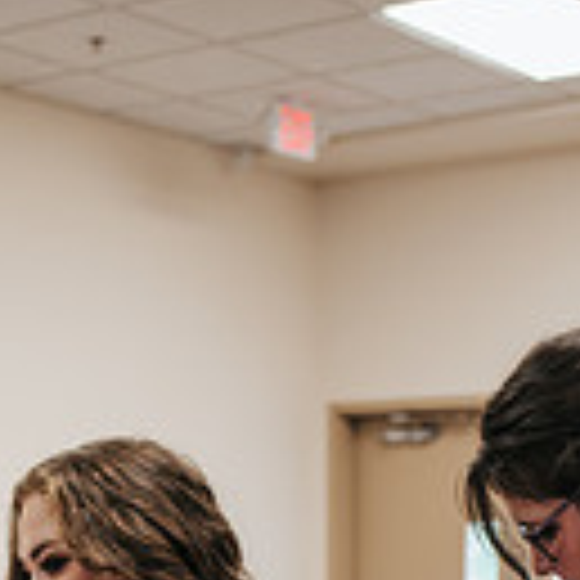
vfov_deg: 15.2
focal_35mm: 104
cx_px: 162
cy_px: 922
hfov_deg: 16.7
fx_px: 1971
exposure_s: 1/125
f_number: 2.8
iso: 800
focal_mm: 35
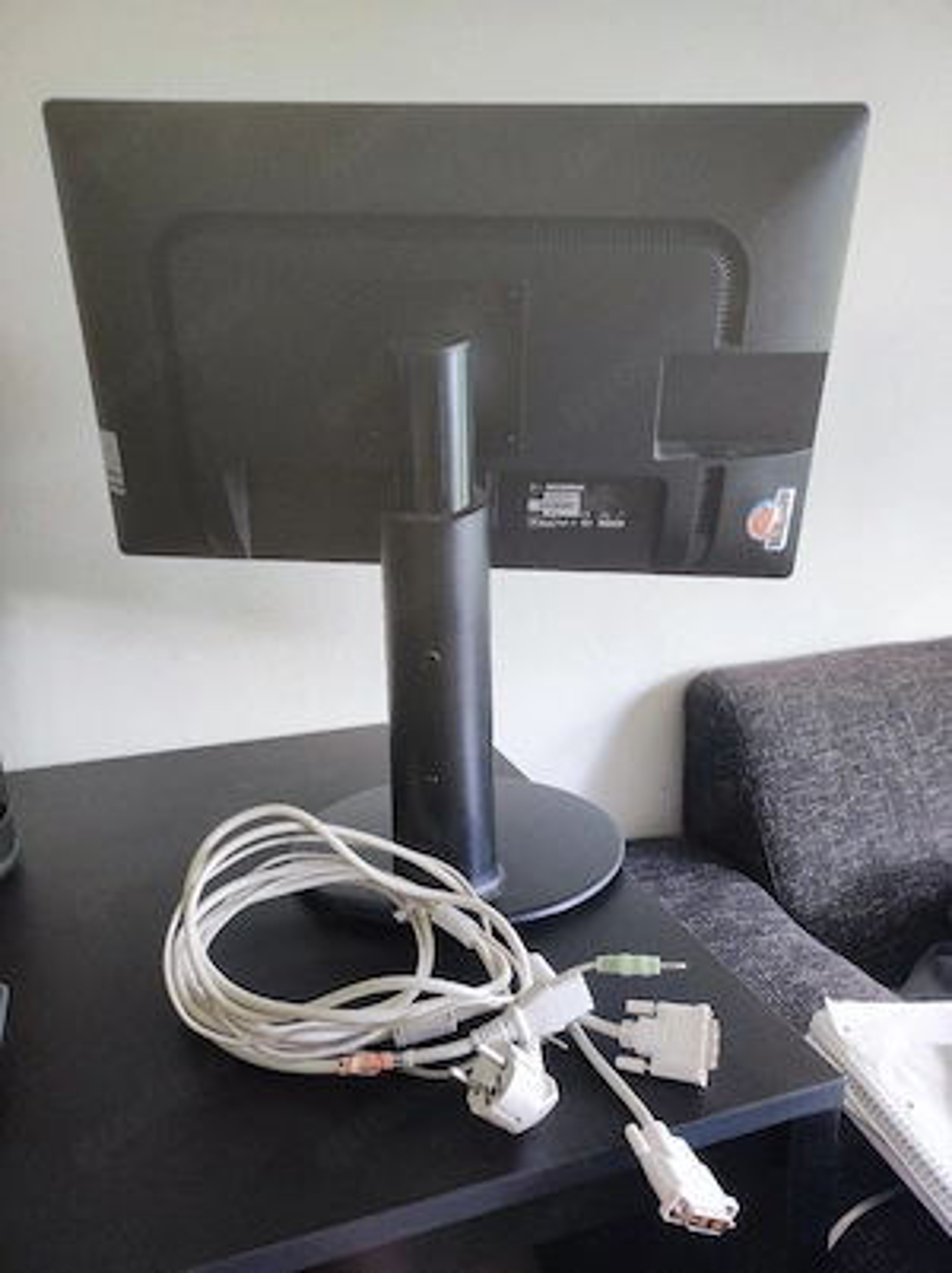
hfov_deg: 54.8
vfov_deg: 69.4
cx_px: 476
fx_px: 918
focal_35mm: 25
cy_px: 636
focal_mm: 4.7
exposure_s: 1/33
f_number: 1.79
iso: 934
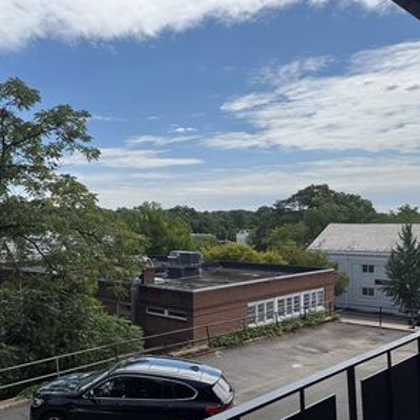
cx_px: 105
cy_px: 227
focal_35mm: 36
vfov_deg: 46.0
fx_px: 494
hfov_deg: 44.5
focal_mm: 6.76
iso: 80
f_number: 1.78
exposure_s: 1/6410
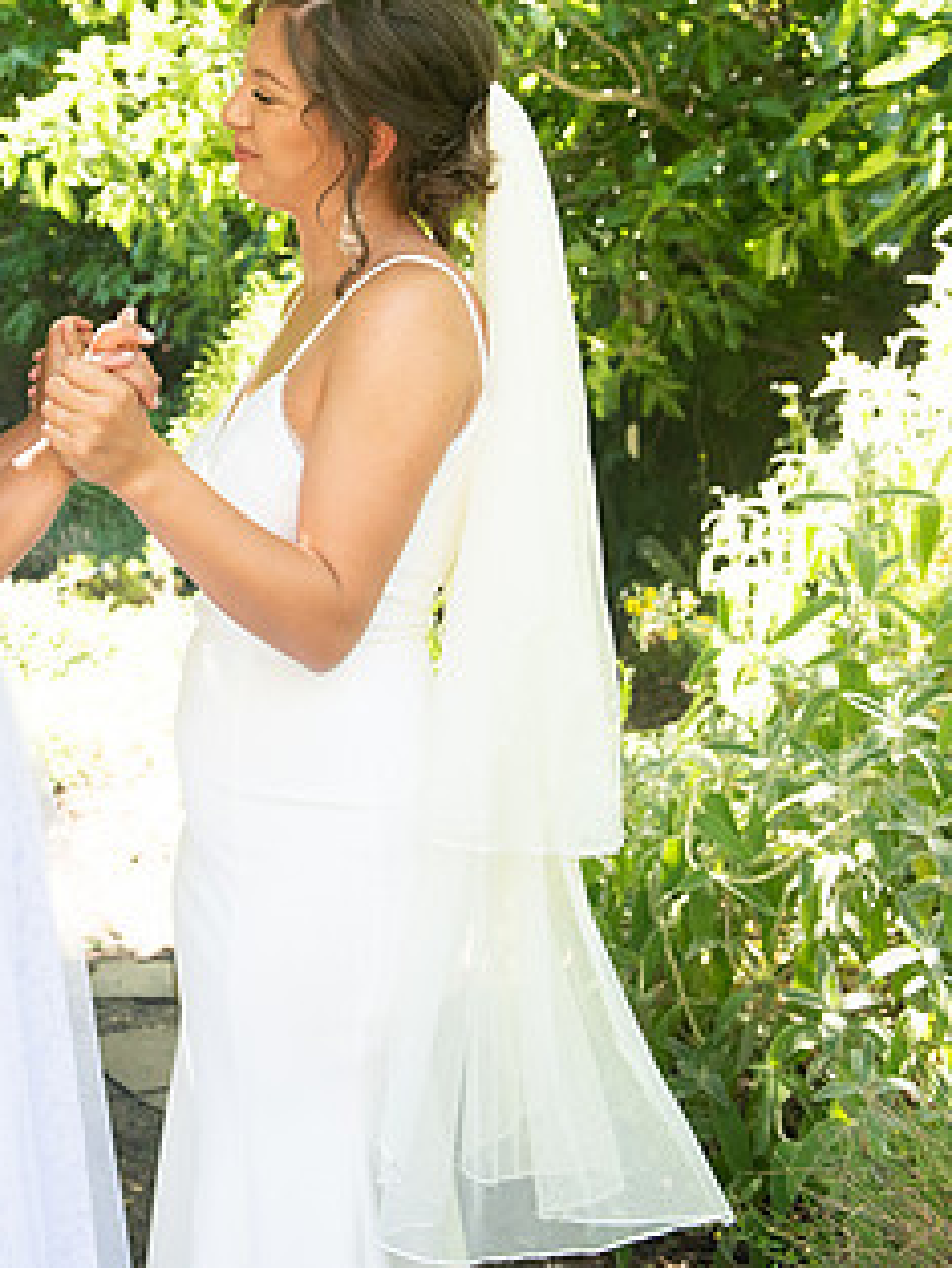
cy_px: 525
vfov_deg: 33.7
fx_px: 2089
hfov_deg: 24.7
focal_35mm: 57
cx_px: 53
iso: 640
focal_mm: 32
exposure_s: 1/400
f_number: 4
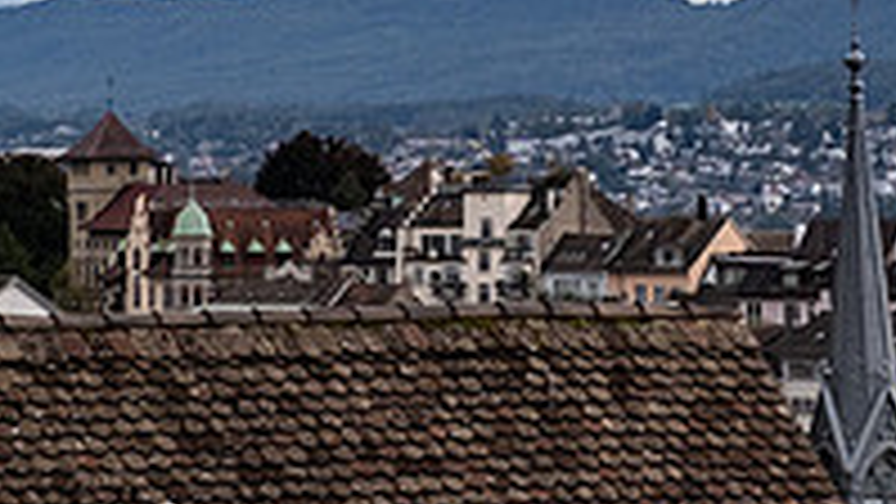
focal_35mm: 253
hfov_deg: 8.5
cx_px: 572
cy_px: -7
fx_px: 6012
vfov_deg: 4.8
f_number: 5.6
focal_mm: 55
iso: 320
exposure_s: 1/850
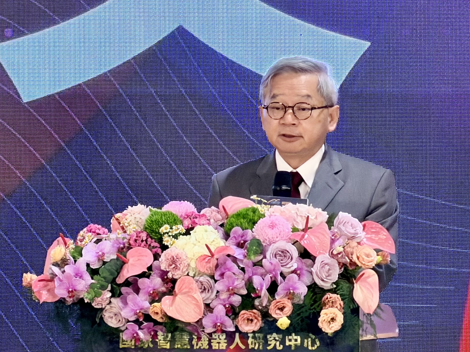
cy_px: 196
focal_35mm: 271
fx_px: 3680
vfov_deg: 5.5
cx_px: 280
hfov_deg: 7.3
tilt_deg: +0.5
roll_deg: -0.2
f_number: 2.8
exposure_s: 1/120
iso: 250
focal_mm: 16.89
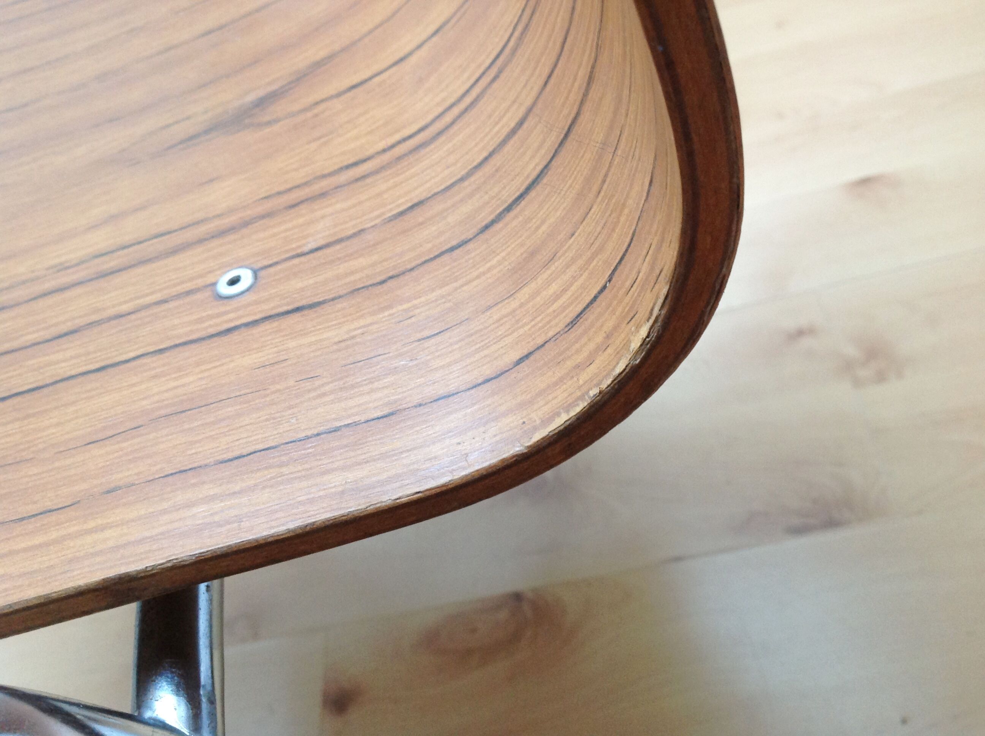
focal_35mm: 35
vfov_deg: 40.6
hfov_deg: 52.7
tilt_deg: -47.8
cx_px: 492
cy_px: 368
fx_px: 994
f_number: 2.4
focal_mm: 4.28
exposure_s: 1/15
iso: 125
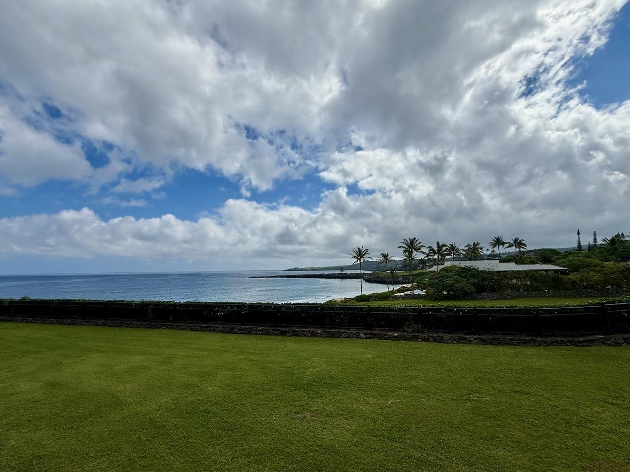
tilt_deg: +6.3
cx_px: 313
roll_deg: +1.2
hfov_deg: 98.2
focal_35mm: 15
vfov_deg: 81.7
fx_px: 273
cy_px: 242
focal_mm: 2.22
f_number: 2.2
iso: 50
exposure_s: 1/6173
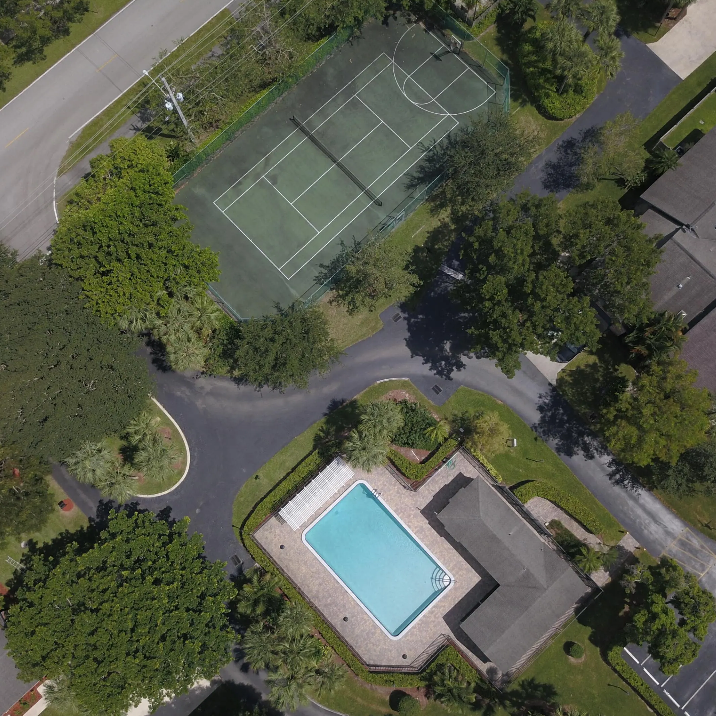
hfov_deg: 52.5
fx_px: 725
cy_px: 356
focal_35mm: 31
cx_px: 360
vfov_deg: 52.5
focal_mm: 4.7
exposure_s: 1/2500
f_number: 2.2
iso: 100
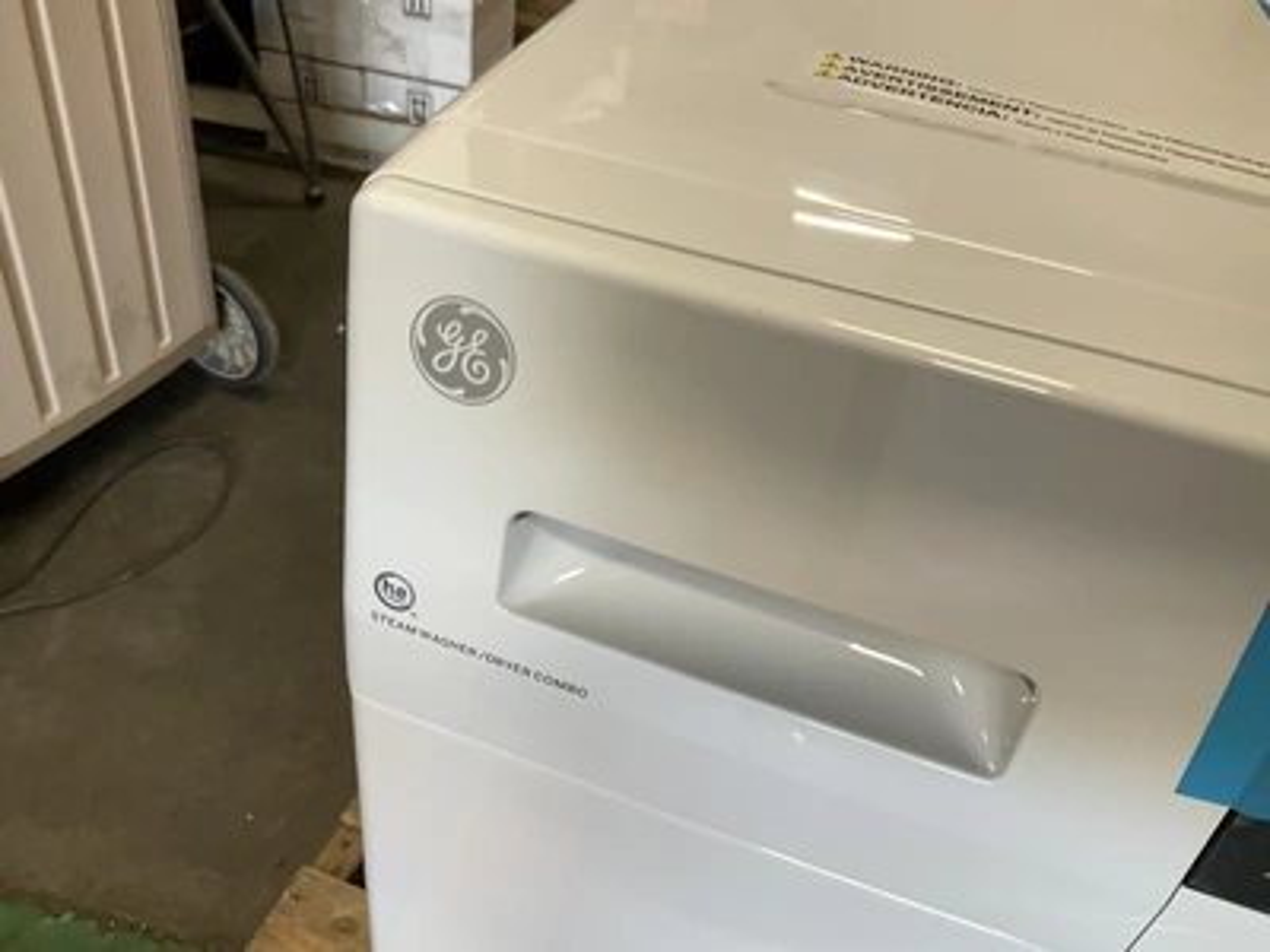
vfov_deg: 48.2
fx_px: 1064
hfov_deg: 61.7
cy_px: 476
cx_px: 635
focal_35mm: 29
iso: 64
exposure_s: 1/60
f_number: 1.8
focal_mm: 3
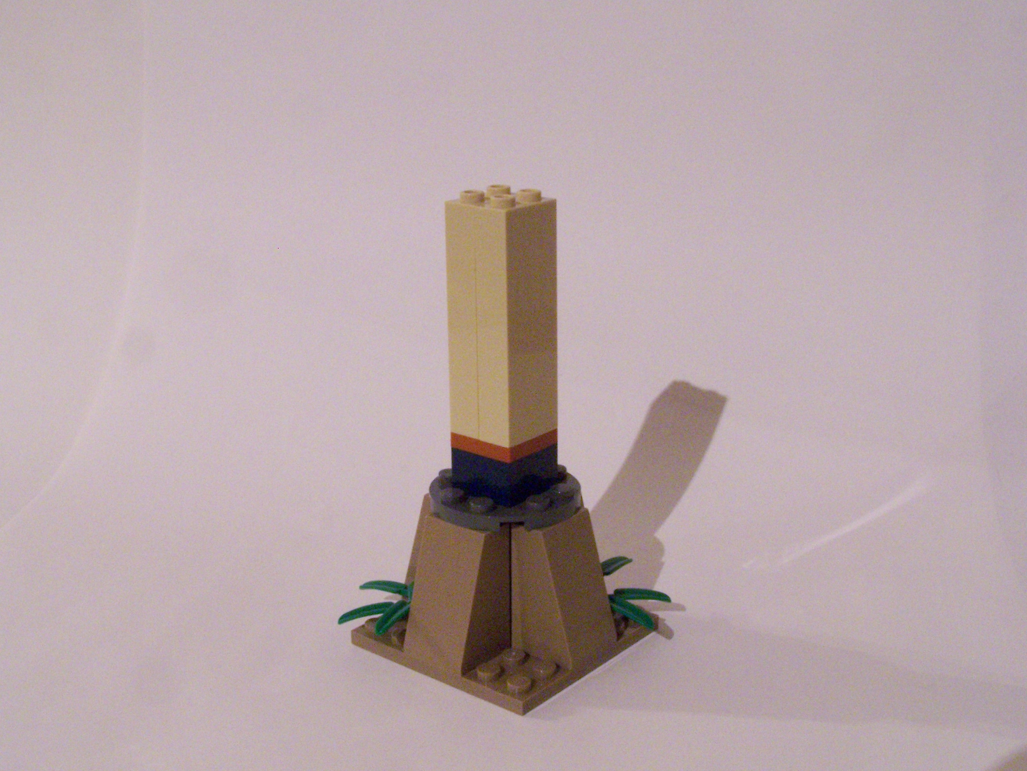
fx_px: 1513
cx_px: 514
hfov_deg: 37.5
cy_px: 386
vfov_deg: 28.6
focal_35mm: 51
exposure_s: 1/2
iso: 400
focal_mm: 8.5
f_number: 8
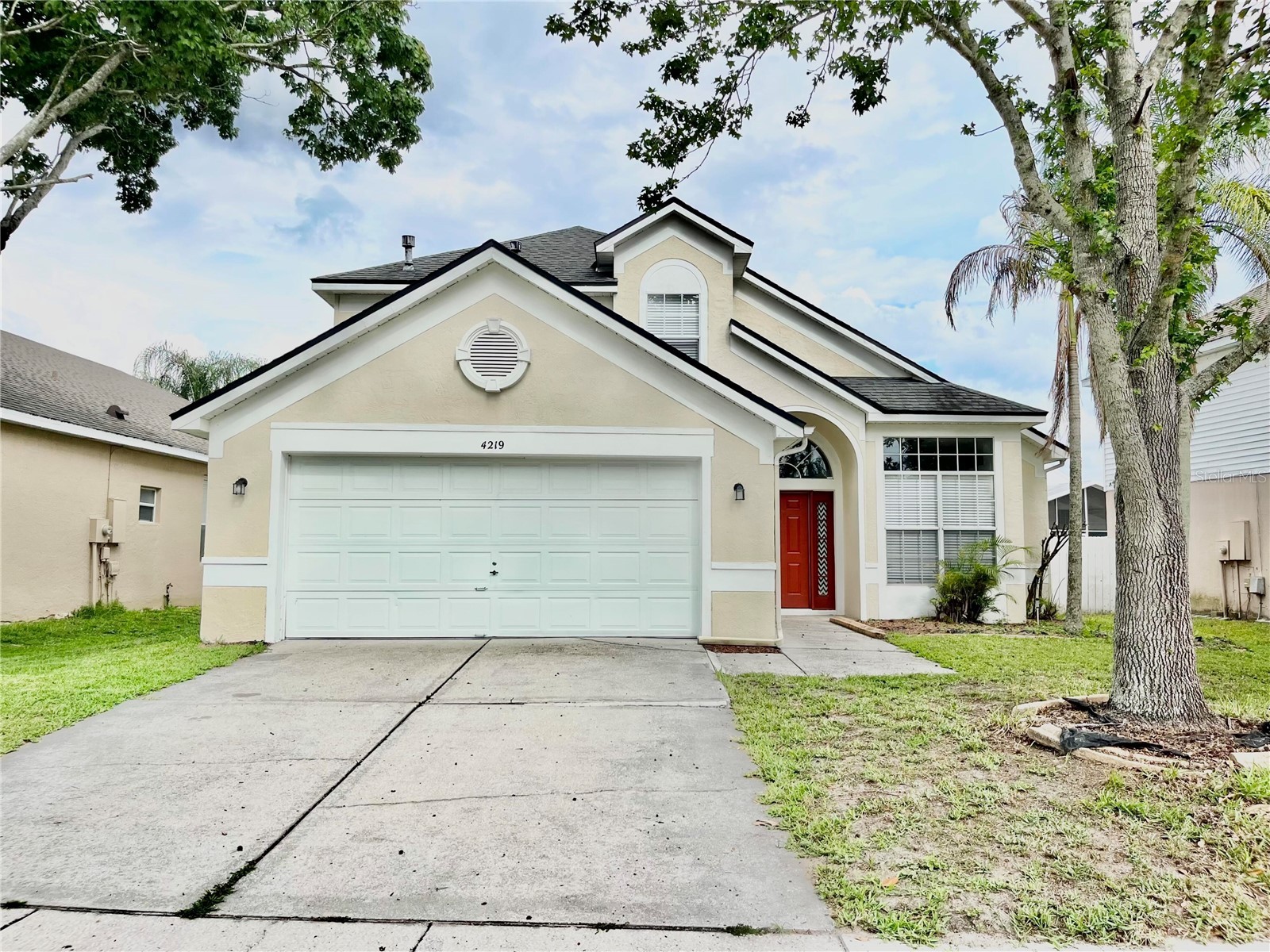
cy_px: 476
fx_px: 954
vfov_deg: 53.1
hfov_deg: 67.3
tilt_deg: +4.9
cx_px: 635
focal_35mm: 26
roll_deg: -0.2
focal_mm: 5.1
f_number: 1.6
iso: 50
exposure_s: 1/3311
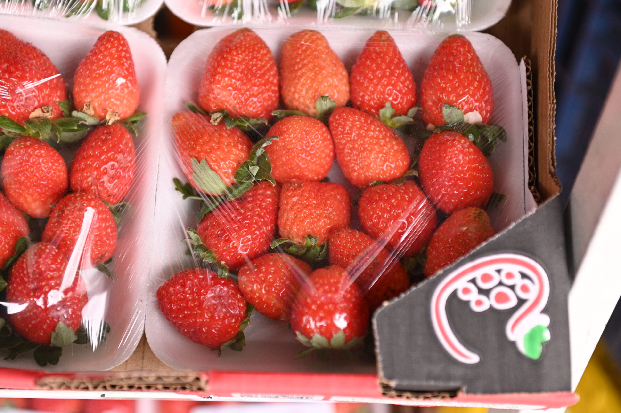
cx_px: 310
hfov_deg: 30.5
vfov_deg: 20.6
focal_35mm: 66
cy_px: 206
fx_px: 1138
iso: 1250
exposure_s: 1/1000
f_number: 3.2
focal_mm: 66
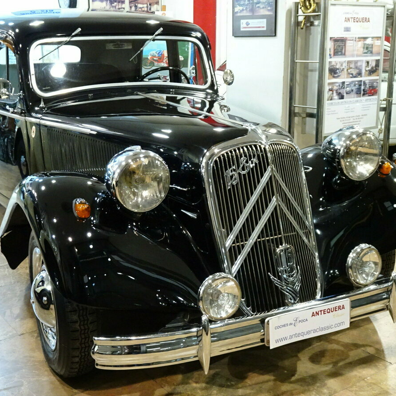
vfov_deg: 38.3
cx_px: 185
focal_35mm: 44
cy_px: 197
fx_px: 569
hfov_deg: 38.3
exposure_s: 1/10
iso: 800
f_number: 4
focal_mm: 6.37
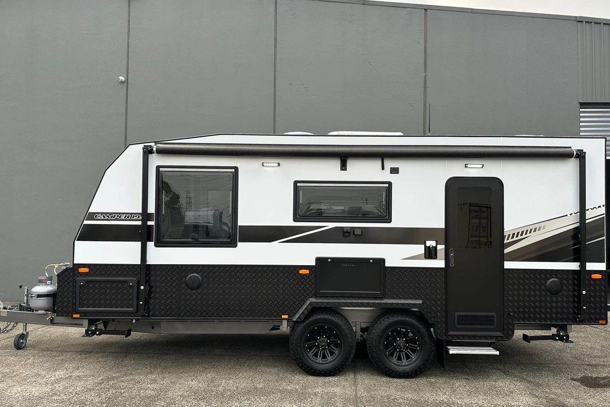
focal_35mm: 27
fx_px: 458
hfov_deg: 67.4
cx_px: 309
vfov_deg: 47.9
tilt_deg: +2.2
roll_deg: -0.6
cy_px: 216
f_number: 1.78
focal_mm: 6.86
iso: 80
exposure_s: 1/564
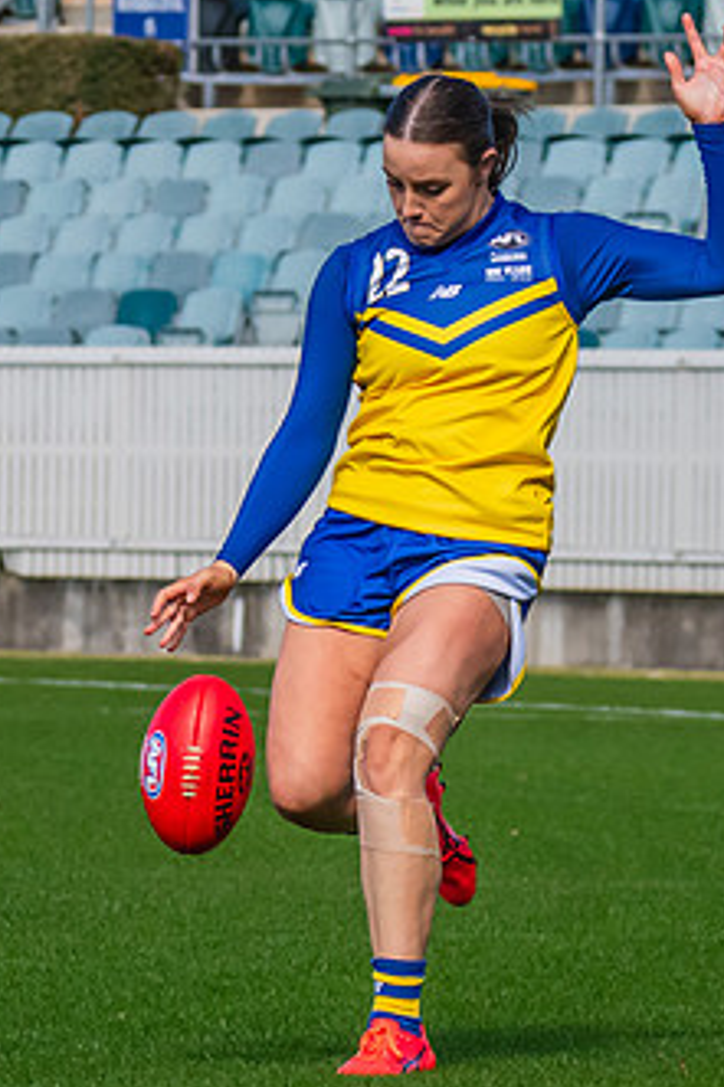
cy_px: 638
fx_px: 18721
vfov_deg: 3.3
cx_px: 318
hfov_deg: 2.2
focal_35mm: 620
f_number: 8
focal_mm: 170
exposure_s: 1/1250
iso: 800
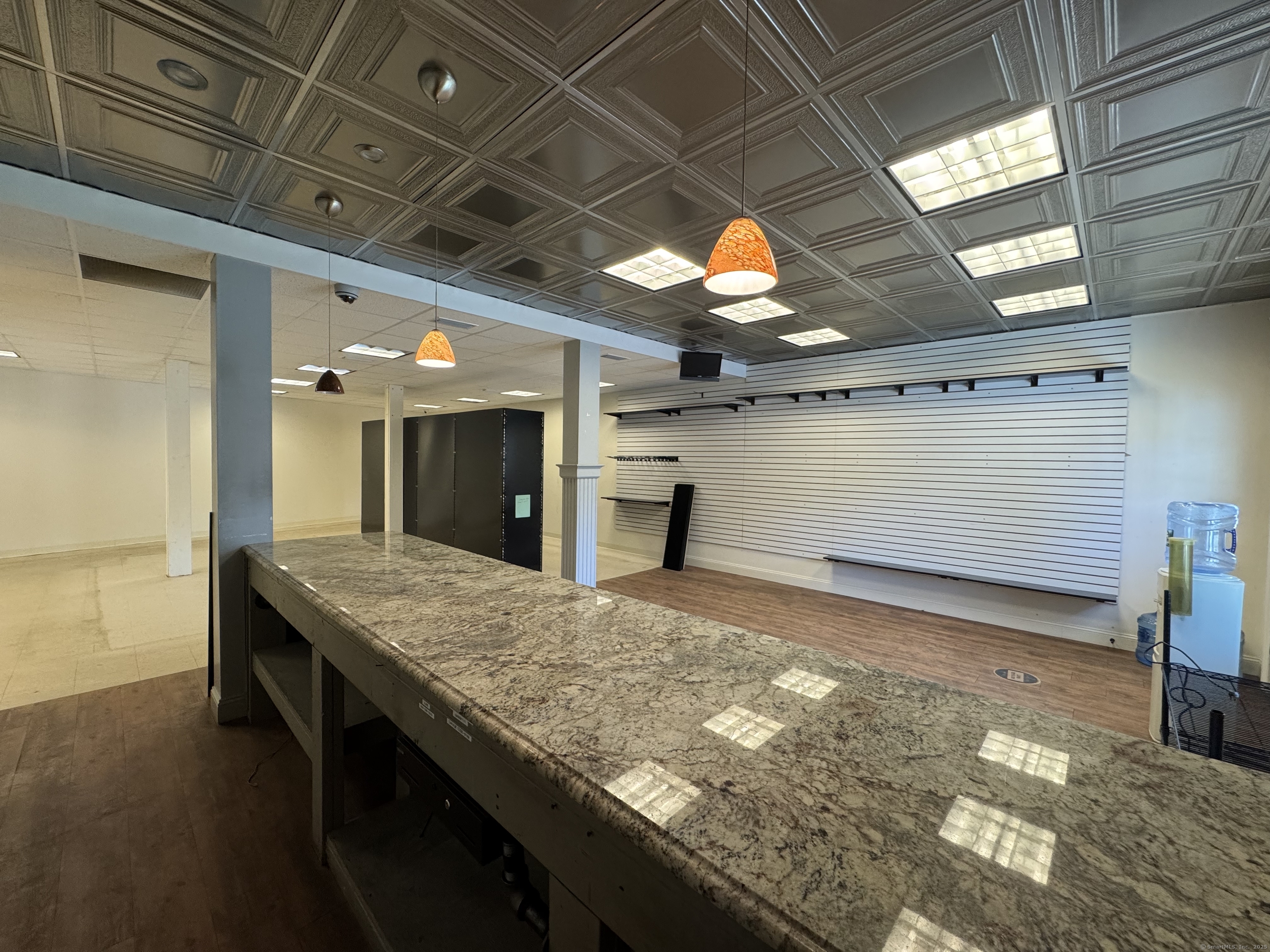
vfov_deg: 85.7
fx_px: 514
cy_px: 476
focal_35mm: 14
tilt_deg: -3.2
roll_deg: -1.5
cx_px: 635
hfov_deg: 102.1
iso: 250
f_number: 2.2
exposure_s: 1/120
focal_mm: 2.22
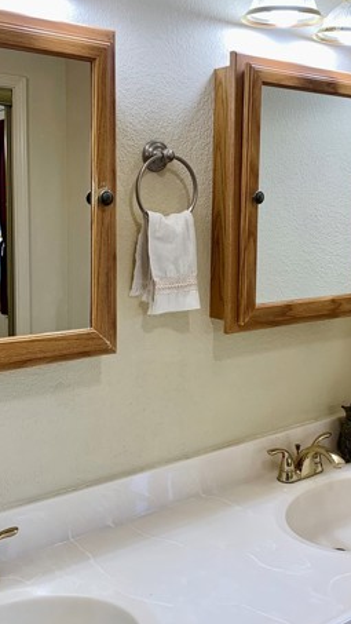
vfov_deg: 50.3
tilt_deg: -4.0
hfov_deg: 29.7
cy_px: 263
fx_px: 661
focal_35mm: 40
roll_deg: -1.0
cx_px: 187
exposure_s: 1/120
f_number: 1.8
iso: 40
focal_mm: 4.25
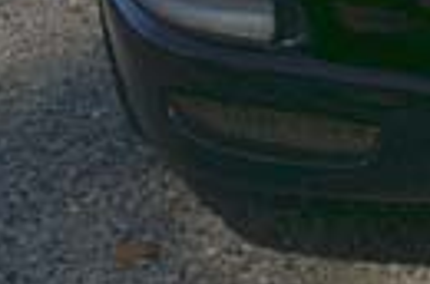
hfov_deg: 8.6
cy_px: -542
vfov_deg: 5.8
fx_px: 2645
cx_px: 963
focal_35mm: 222
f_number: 8
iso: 100
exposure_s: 1/250
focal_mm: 24
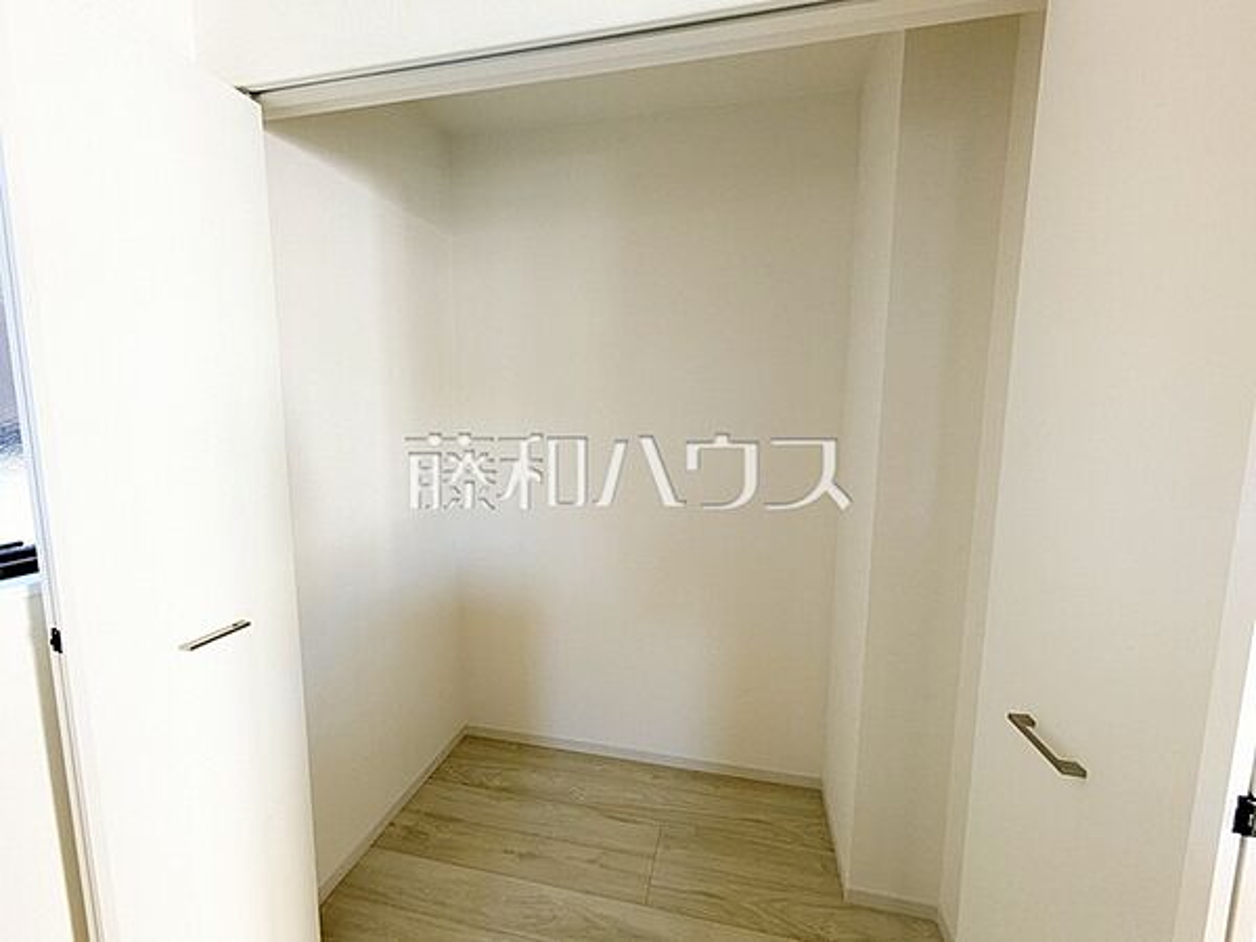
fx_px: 508
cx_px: 628
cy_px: 471
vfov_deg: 85.7
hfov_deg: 102.1
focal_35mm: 14
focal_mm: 1.83
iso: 343
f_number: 2.2
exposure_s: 1/24
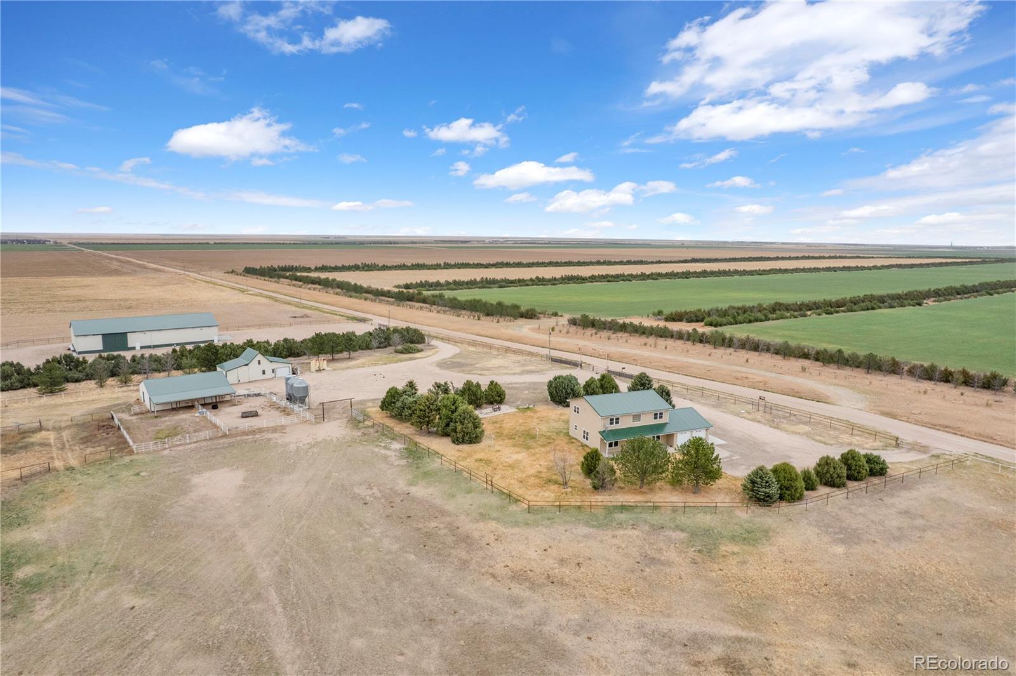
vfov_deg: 57.2
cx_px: 508
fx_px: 621
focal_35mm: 22
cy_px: 338
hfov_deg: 78.6
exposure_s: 1/1600
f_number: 2.8
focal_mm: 8.38
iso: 130
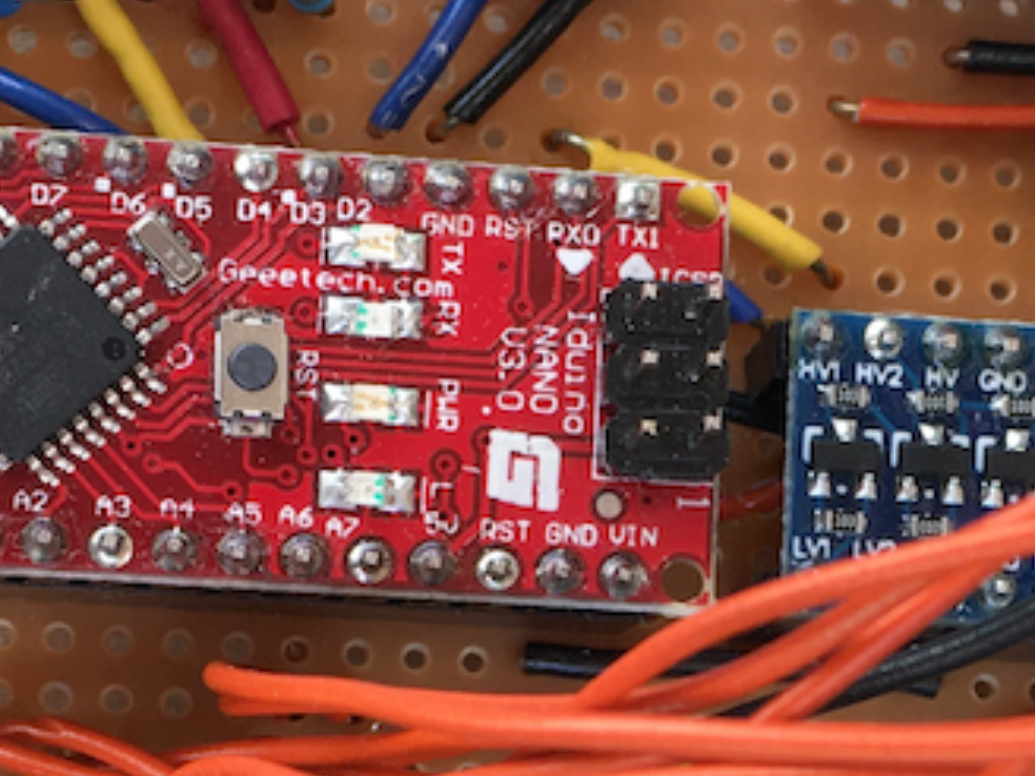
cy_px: 965
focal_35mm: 113
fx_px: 3379
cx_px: 723
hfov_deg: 17.4
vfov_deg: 12.7
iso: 40
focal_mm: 4.15
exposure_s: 1/120
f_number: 2.2
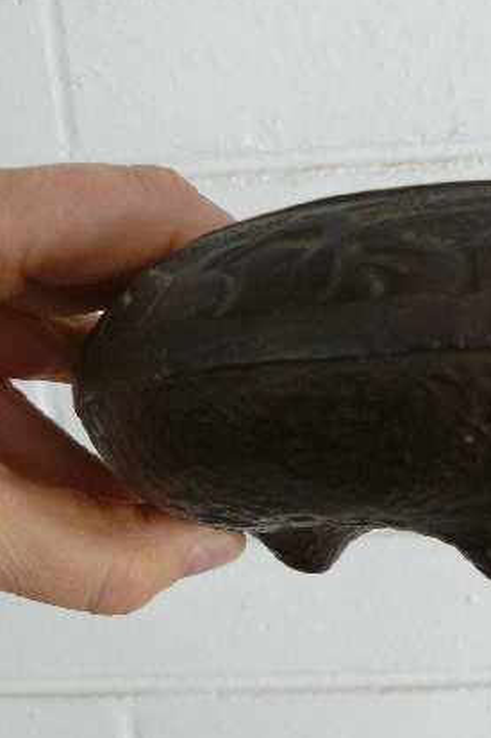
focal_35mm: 58
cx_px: 455
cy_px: 391
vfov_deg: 34.5
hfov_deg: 22.7
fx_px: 1187
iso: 125
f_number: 2.8
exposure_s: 1/30
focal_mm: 6
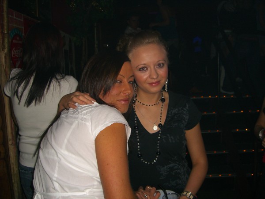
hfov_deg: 49.0
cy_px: 100
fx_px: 291
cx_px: 132
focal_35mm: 38
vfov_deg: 37.7
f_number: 2.8
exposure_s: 1/60
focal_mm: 7.9
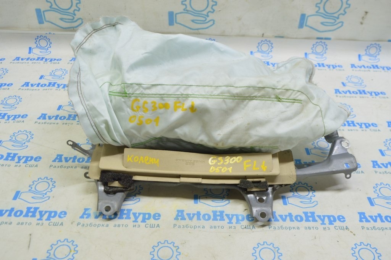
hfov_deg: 55.1
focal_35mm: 34
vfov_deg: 38.3
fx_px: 374
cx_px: 196
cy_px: 130
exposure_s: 1/20
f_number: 5.6
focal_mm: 23
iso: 400
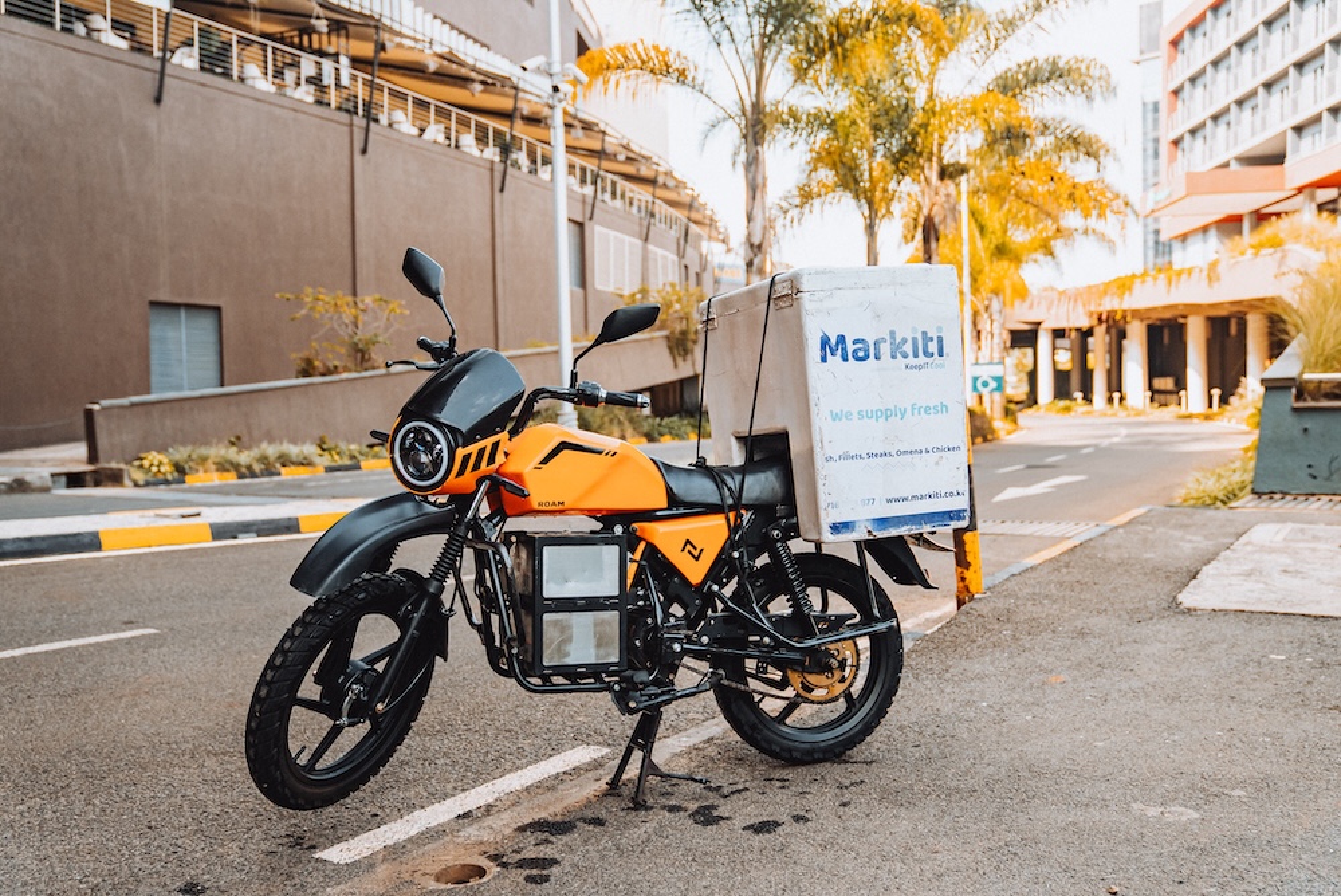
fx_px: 1230
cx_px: 670
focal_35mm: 33
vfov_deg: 40.0
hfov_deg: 57.2
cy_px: 448
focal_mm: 33
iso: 800
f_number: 2.8
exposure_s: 1/250
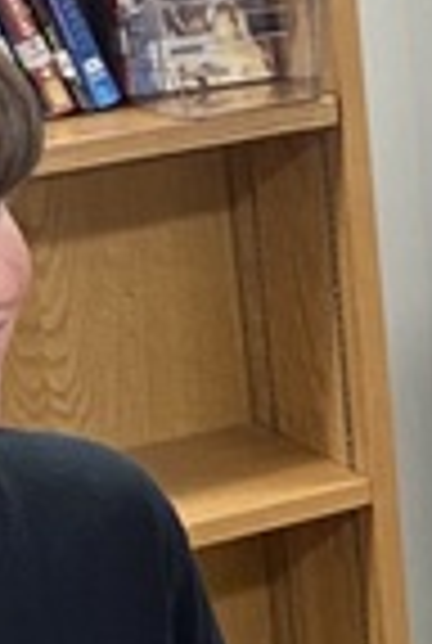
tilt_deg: -17.7
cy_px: 464
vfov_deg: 10.6
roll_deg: +1.8
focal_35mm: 193
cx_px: 1143
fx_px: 3457
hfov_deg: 6.7
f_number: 1.8
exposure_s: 1/60
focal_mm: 4.25
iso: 100
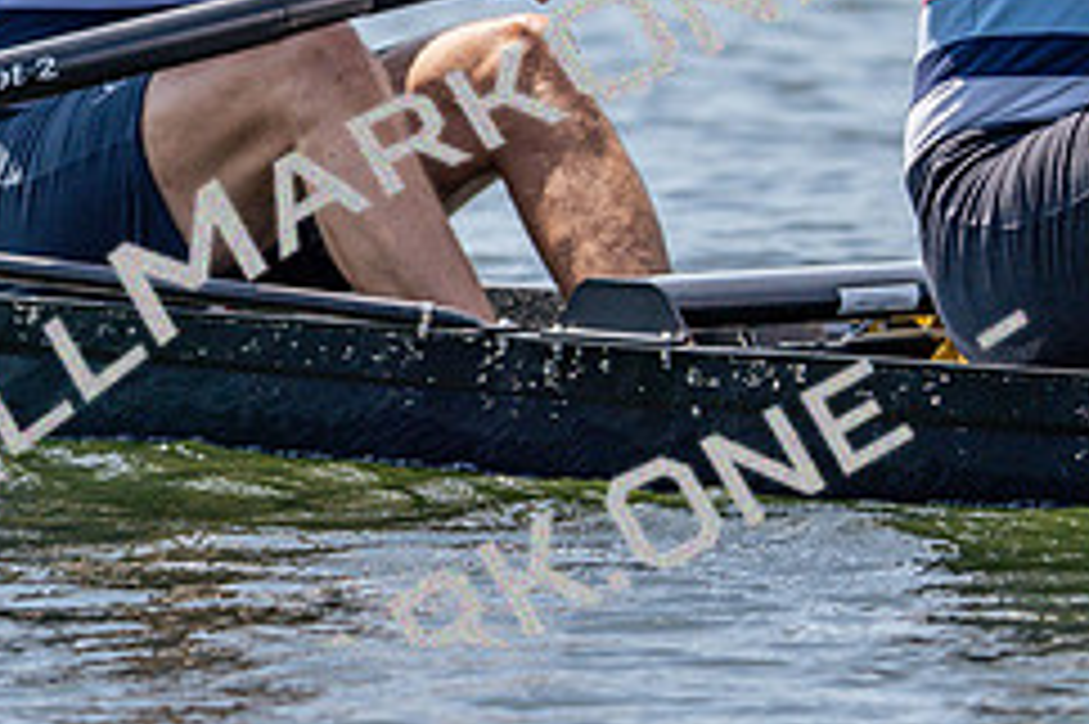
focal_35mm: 544
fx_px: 16444
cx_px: 738
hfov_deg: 3.8
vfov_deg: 2.5
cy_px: -124
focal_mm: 227
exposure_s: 1/2000
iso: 320
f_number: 5.6
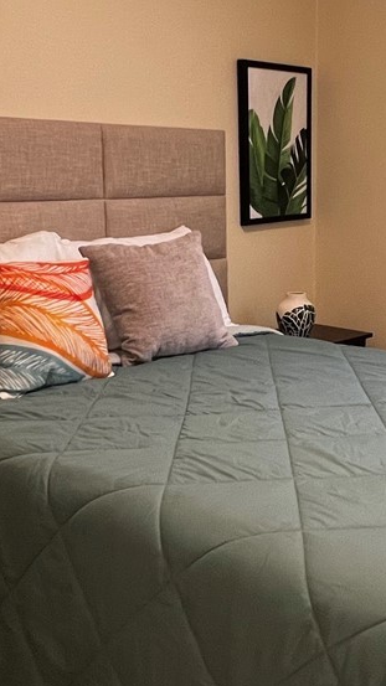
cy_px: 326
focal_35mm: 41
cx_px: 310
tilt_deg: -11.5
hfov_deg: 28.4
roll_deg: -0.6
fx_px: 746
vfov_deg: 49.4
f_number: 1.8
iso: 250
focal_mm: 1.57
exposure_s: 1/60
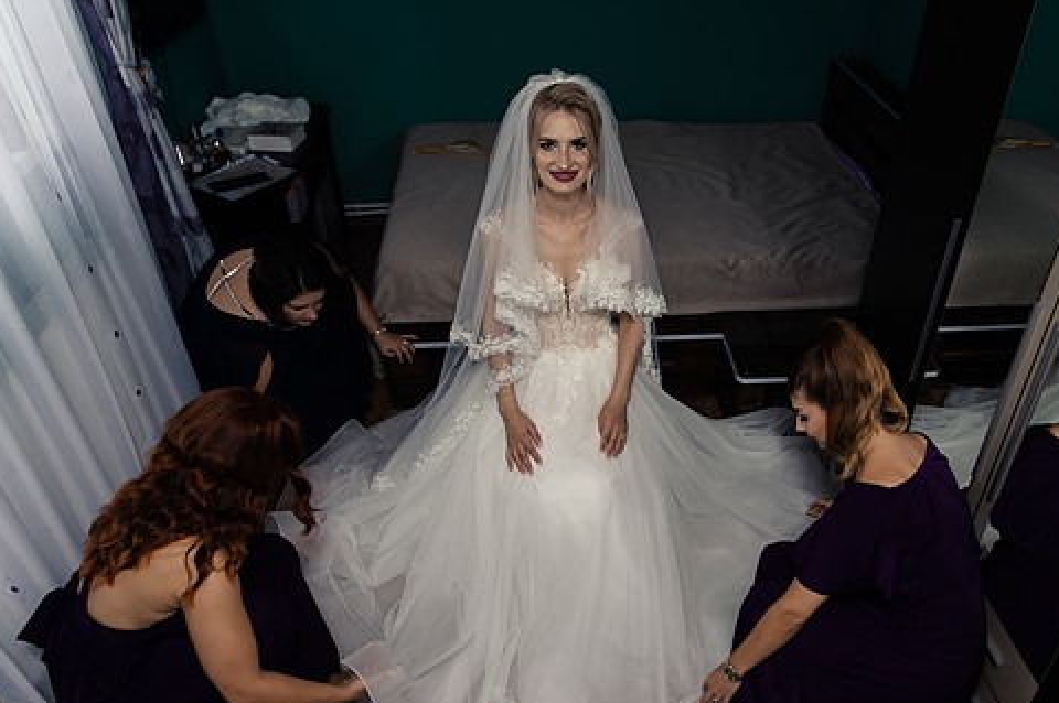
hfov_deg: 63.2
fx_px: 852
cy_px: 421
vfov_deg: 44.6
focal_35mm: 29
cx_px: 631
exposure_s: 1/125
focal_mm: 24
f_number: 3.2
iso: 250
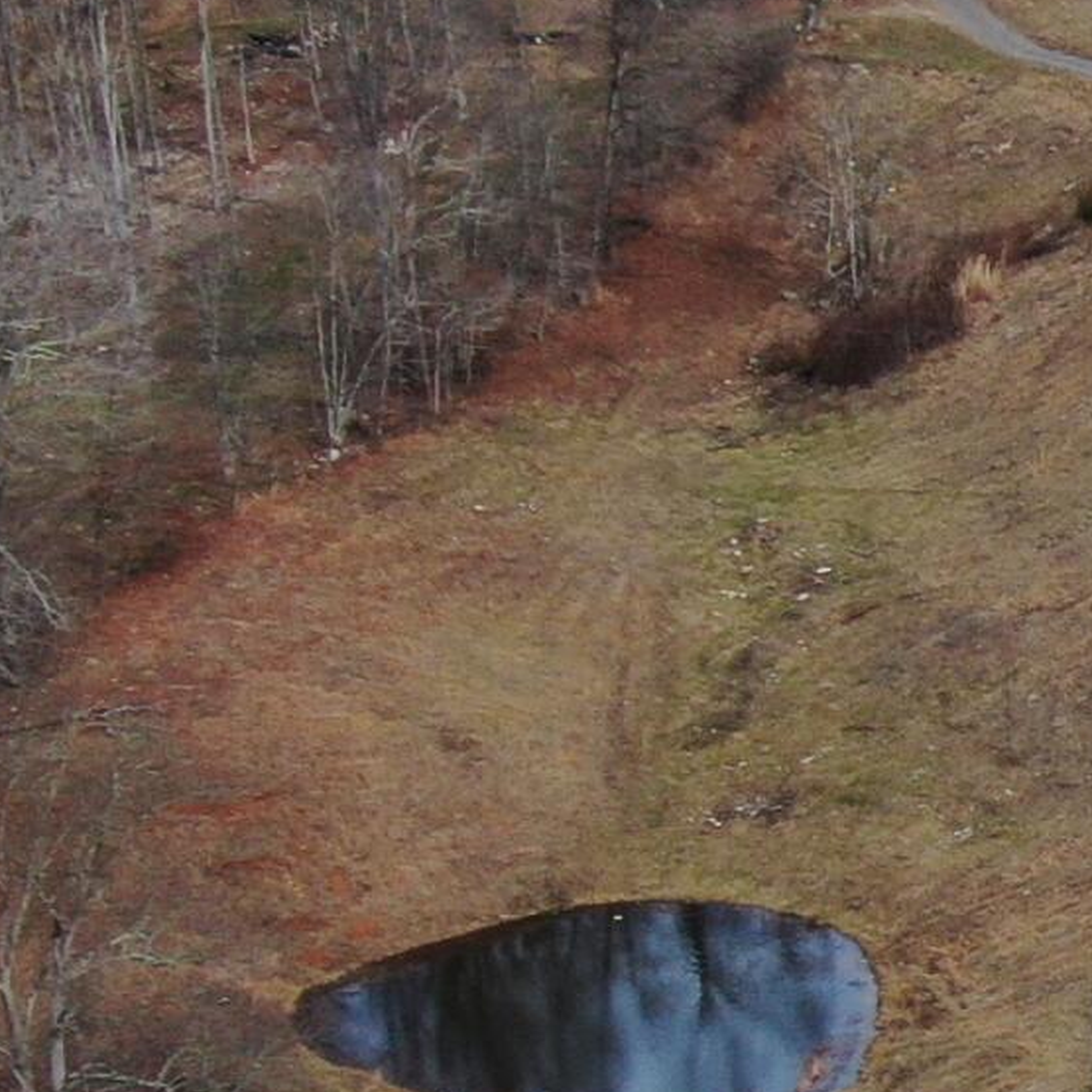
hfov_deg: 10.6
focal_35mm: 148
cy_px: 720
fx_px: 5282
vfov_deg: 11.8
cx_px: 2300
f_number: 3.1
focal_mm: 5.33
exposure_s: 1/800
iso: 100
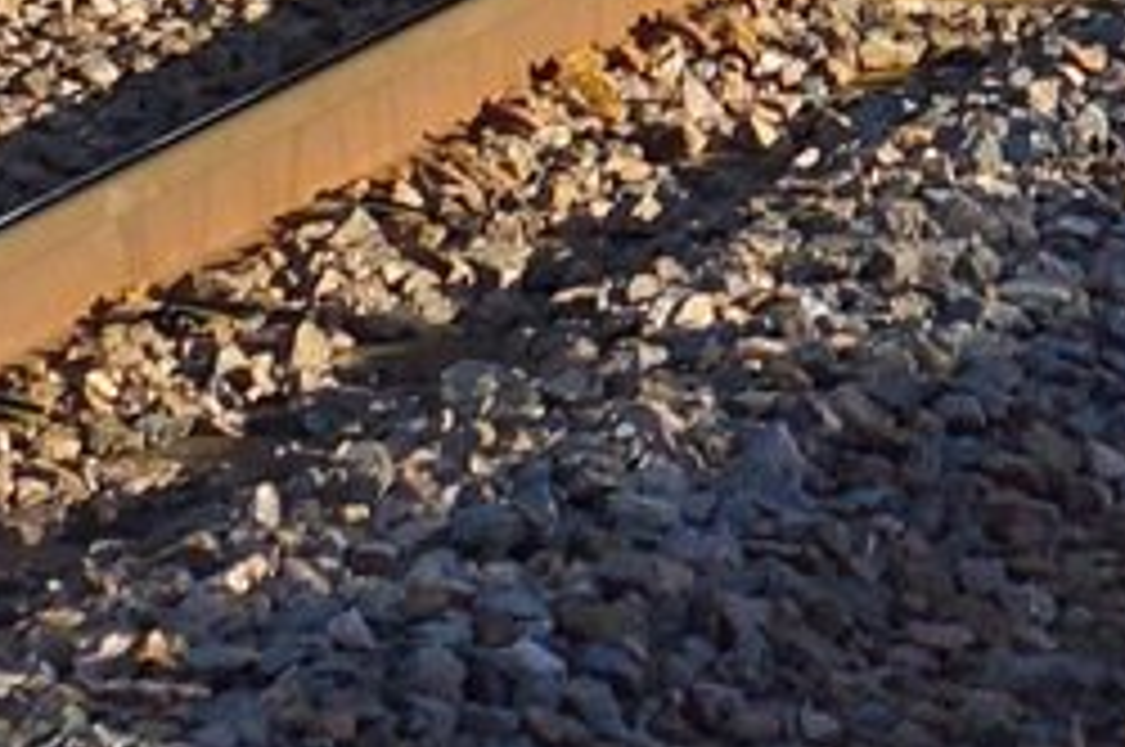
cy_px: -1944
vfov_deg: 2.3
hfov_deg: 3.5
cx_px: 2421
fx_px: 18008
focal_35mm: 577
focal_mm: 50
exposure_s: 1/800
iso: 200
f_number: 5
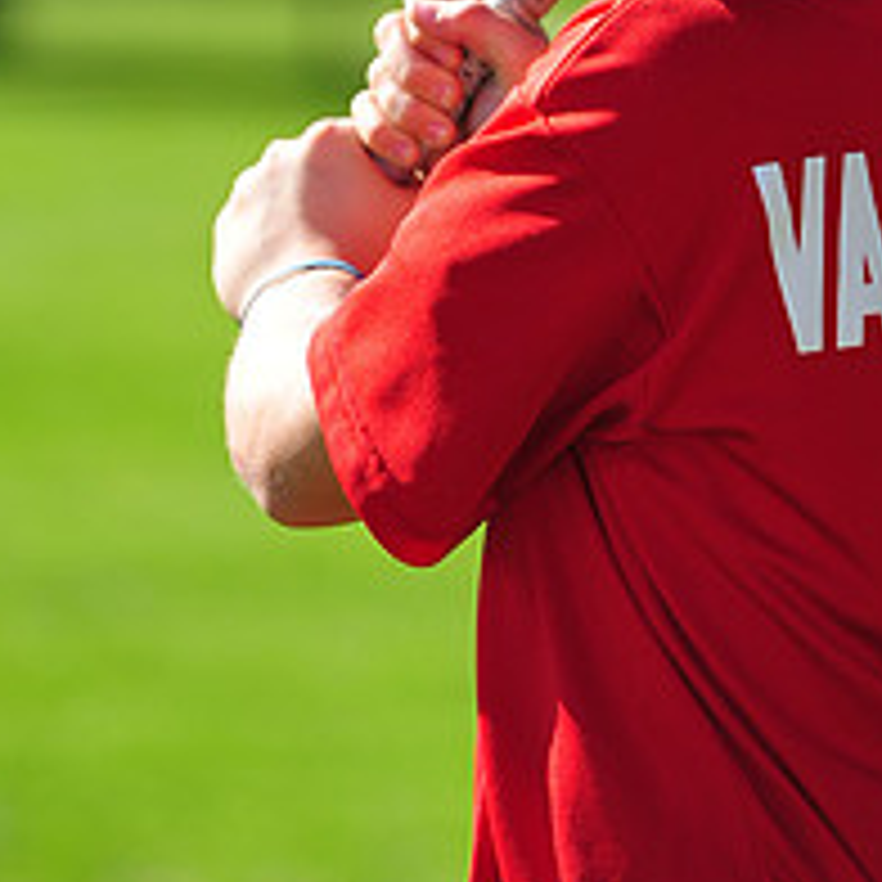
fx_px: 12684
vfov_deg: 4.0
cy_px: -374
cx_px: 734
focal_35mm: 440
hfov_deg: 4.0
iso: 200
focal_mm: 175
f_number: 5
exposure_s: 1/800
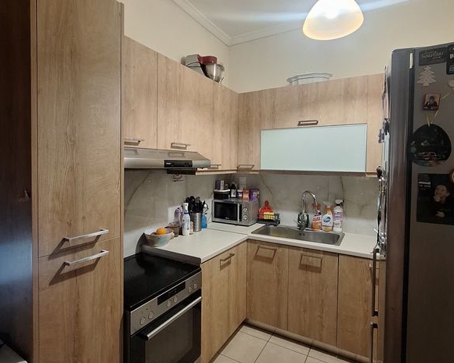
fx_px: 188
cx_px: 235
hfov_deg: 100.7
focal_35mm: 14
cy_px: 178
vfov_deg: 88.0
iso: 200
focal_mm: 1.74
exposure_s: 1/25
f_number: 2.2
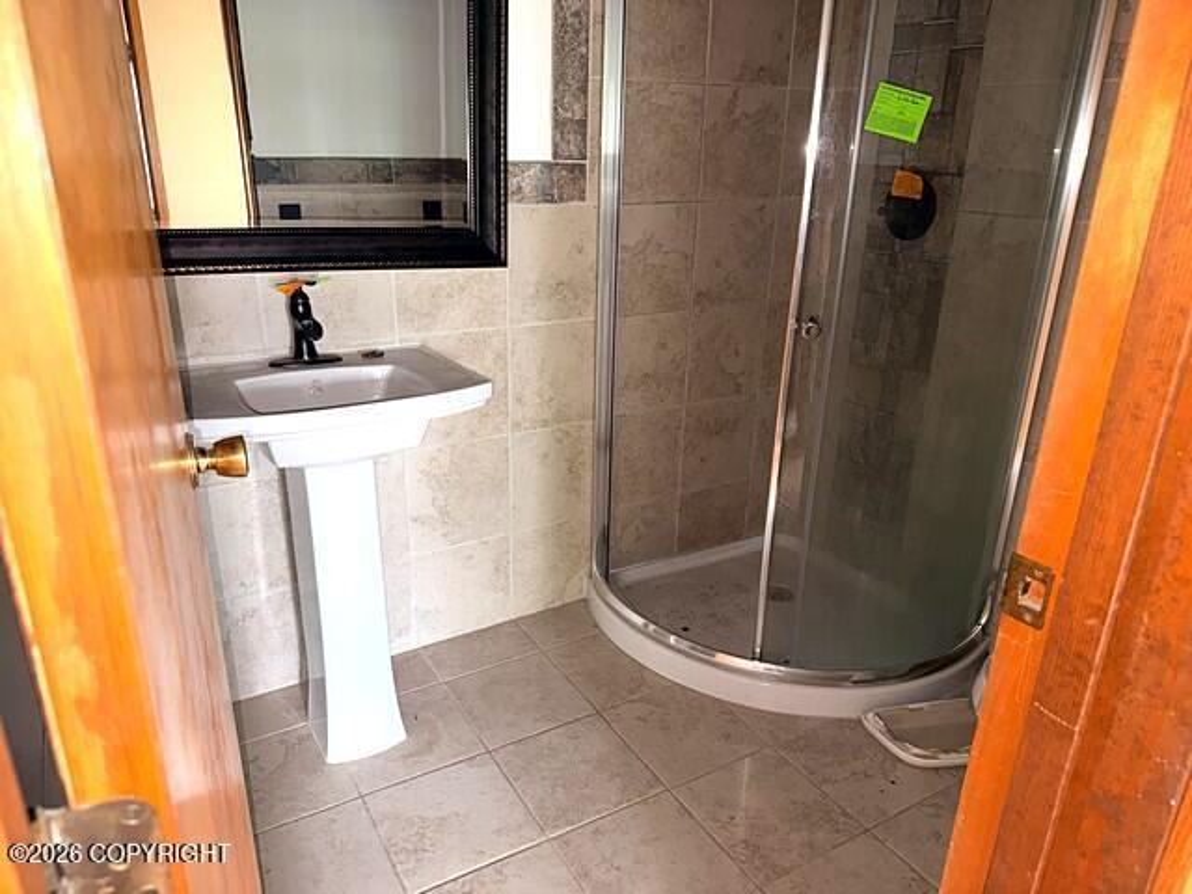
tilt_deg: -20.2
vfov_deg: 56.8
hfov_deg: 71.6
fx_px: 826
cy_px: 447
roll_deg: -1.3
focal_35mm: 24
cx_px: 596
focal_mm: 6.76
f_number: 1.78
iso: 100
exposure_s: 1/17
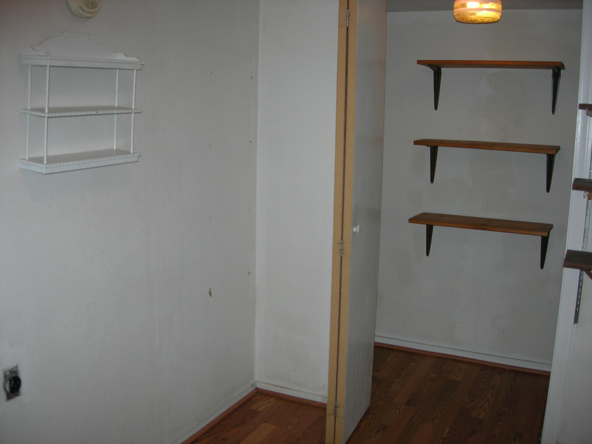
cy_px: 222
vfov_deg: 37.7
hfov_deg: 49.0
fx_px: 650
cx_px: 296
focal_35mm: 38
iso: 64
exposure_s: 1/60.1
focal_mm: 7.8
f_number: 2.8
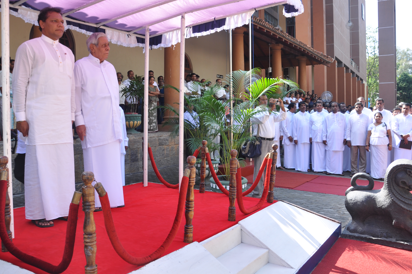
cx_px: 212
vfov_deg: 42.2
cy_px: 132
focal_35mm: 31
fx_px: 354
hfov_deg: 60.3
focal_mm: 18
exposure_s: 1/160
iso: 200
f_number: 6.3
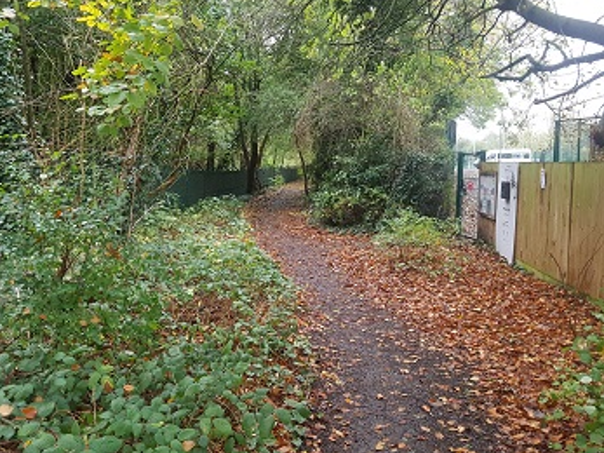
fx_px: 523
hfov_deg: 60.0
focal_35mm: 30
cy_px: 207
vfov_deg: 46.7
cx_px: 287
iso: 200
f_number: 1.7
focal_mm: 4.2
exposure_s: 1/60
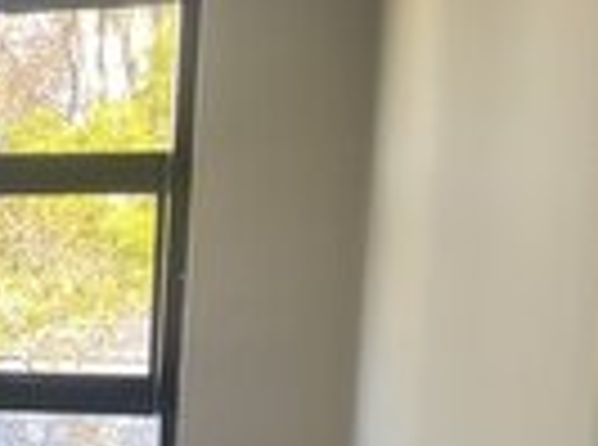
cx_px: -522
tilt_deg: -9.4
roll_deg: +0.5
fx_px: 1688
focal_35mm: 98
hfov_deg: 16.4
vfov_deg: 14.7
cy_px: 475
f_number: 1.6
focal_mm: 5.1
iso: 125
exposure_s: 1/100
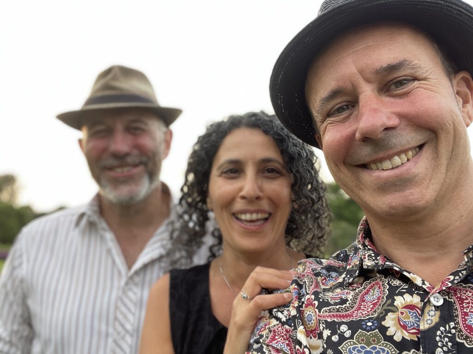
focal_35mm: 30
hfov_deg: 60.0
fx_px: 410
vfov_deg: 46.8
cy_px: 177
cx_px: 236
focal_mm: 2.71
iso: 100
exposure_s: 1/64
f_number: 2.2
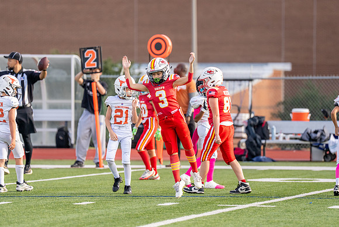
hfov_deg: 6.4
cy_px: 113
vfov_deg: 4.3
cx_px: 178
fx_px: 3033
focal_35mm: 322
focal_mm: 200
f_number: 2.8
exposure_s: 1/2500
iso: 320
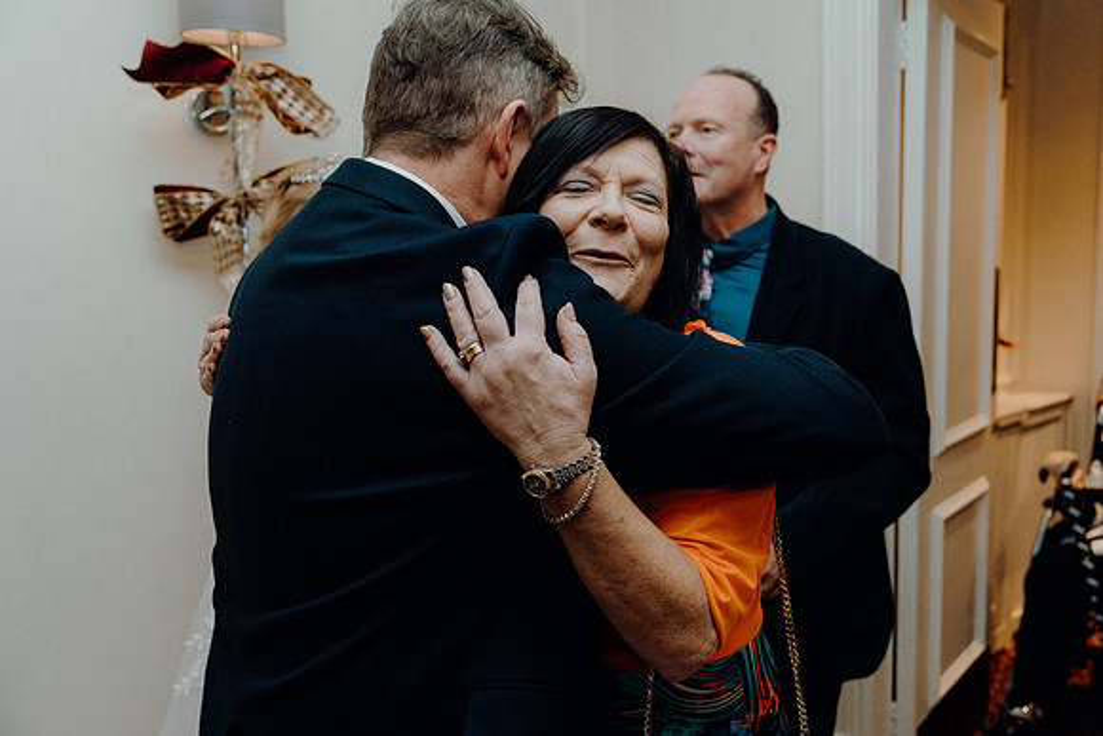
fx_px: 919
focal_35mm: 30
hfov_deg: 61.9
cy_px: 368
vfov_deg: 43.6
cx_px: 552
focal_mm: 30
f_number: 3.5
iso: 2500
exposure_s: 1/200
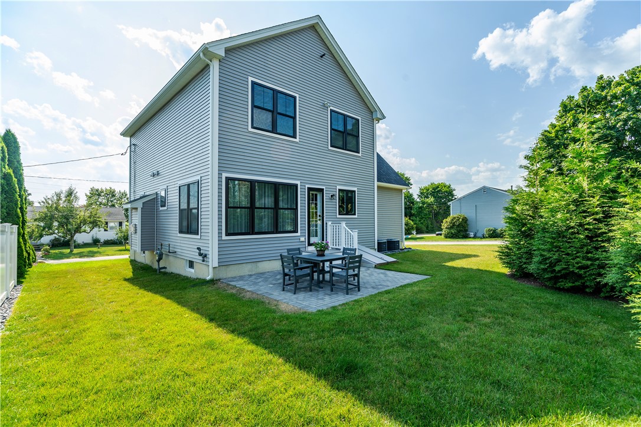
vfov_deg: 70.4
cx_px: 320
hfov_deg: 93.3
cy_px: 214
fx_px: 303
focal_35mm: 17
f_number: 8
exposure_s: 1/100
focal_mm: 17
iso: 100
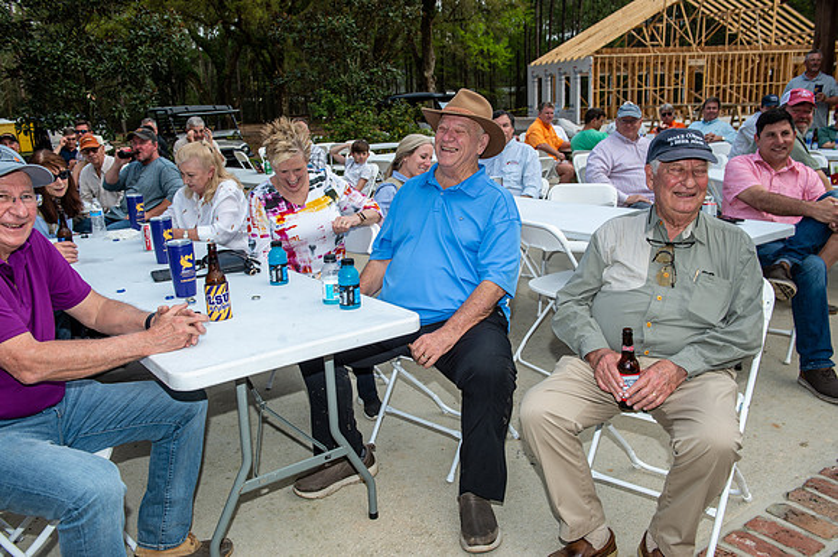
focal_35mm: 32
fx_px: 744
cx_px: 419
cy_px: 278
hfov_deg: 58.7
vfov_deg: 41.1
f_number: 6.3
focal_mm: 32
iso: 160
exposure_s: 1/200
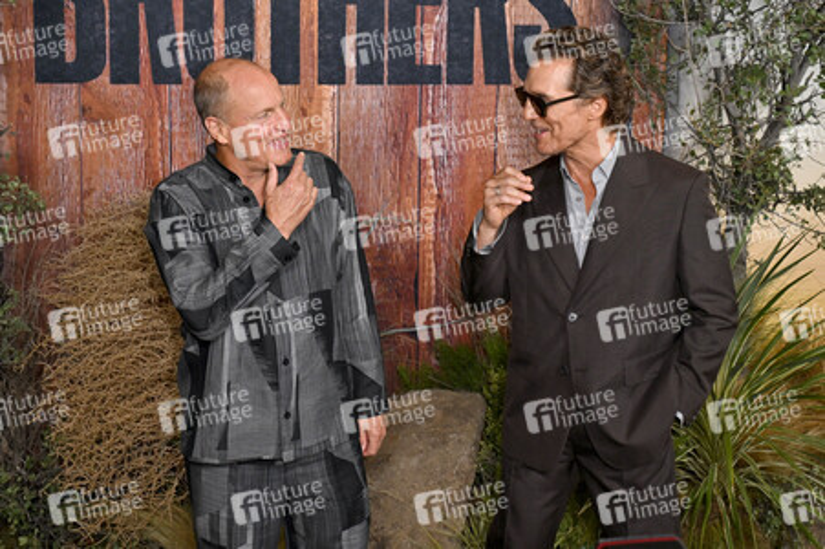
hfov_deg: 49.6
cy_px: 274
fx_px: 893
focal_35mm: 39
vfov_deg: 34.2
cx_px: 412
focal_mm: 39
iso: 1000
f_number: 6.3
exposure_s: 1/250
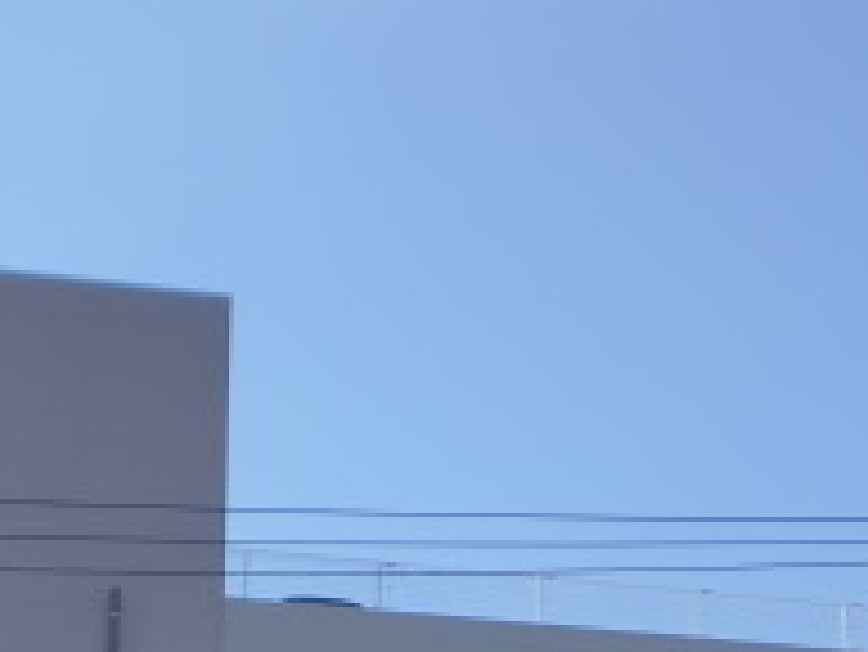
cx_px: 774
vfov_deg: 12.2
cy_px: 944
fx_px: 2911
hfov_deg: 16.7
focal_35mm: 116
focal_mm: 6.3
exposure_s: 1/800
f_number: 3.1
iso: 64
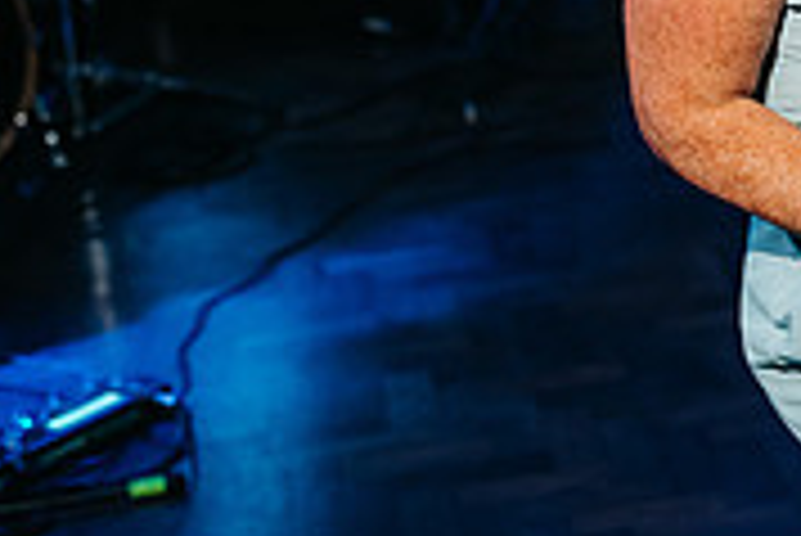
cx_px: 940
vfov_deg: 11.7
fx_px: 2538
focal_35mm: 114
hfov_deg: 17.2
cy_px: -151
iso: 400
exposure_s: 1/200
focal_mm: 35
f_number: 2
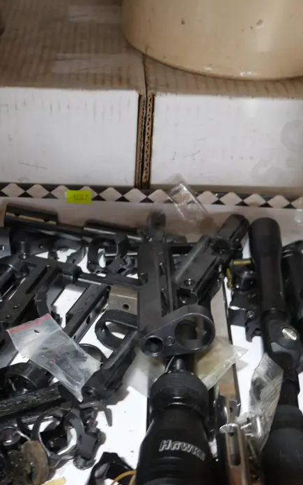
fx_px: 701
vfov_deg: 37.9
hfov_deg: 24.4
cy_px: 314
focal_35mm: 53
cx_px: 163
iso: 640
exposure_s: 1/60
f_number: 4
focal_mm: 17
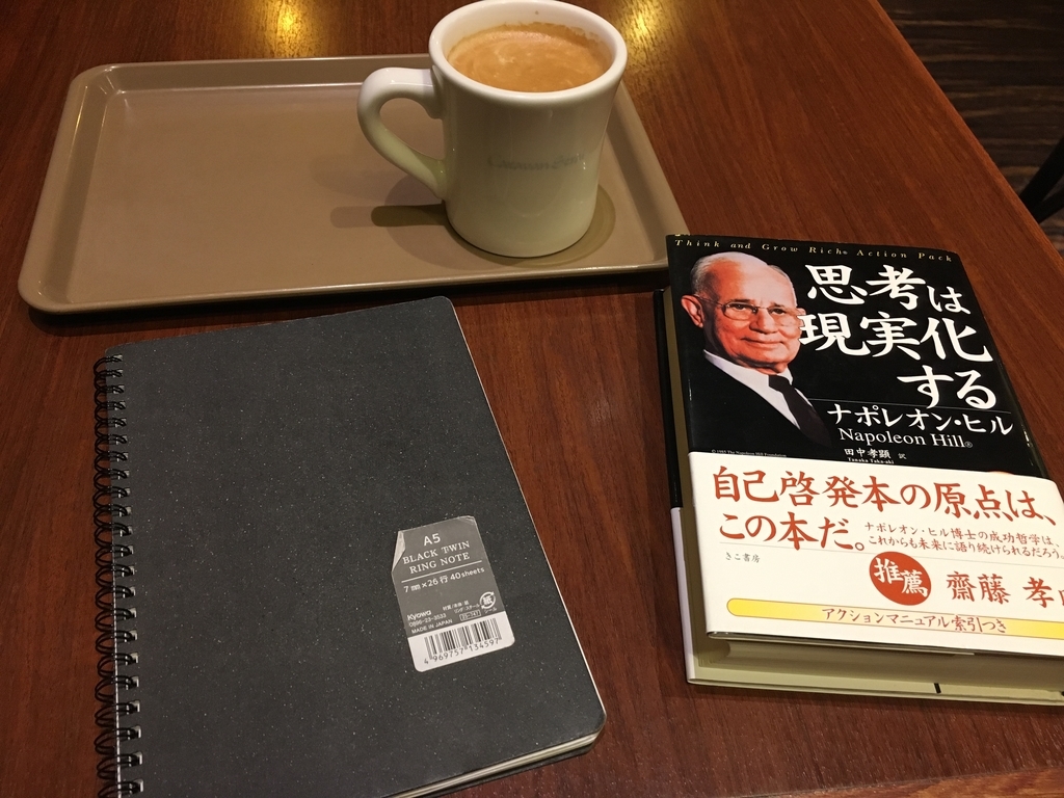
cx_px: 532
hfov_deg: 61.7
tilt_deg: -49.8
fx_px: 891
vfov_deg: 48.2
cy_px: 399
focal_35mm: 29
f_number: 2.2
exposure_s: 1/30
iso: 160
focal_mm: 4.15
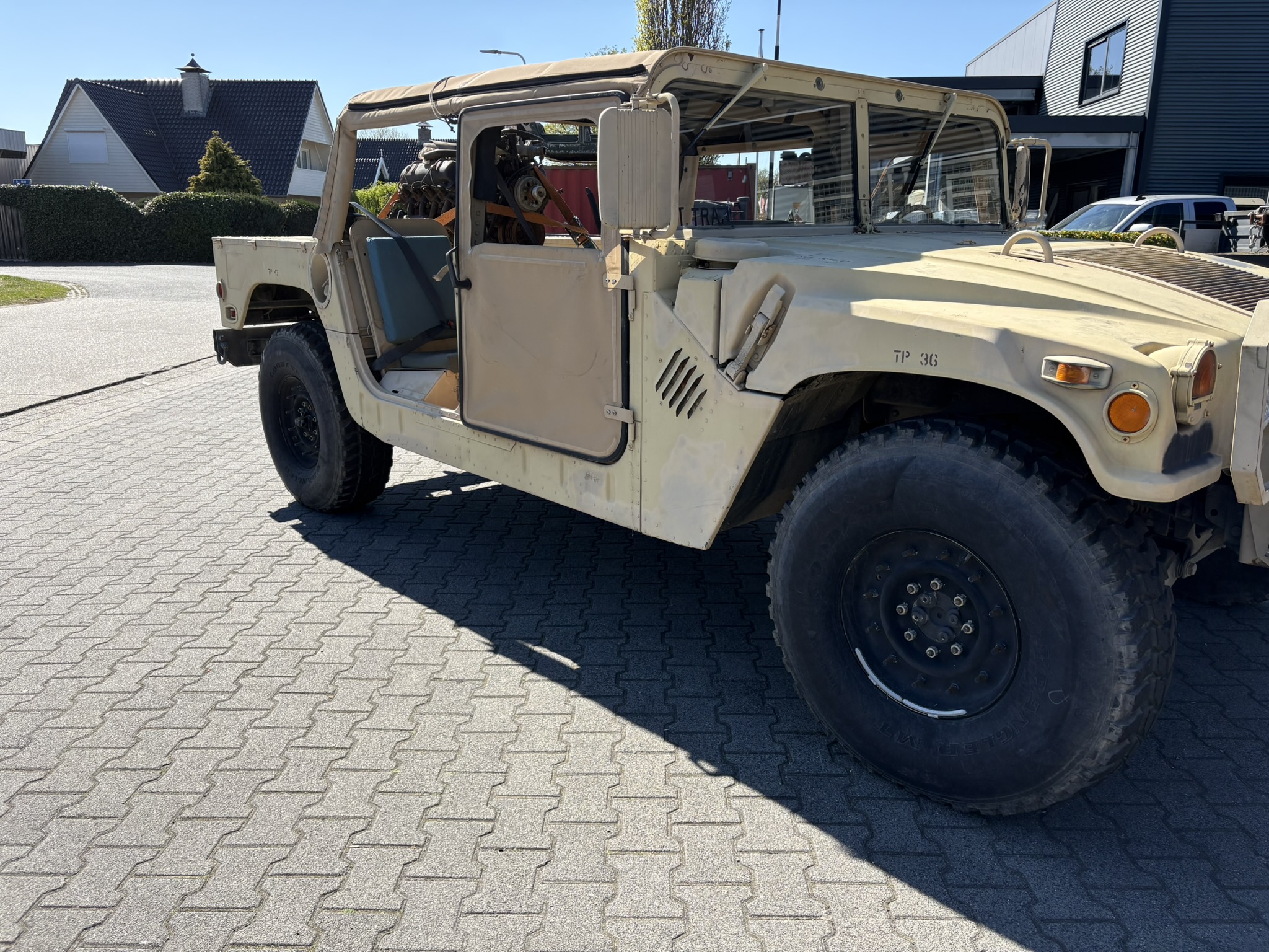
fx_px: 953
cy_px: 476
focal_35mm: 26
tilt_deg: -12.5
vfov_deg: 53.1
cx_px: 634
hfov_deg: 67.3
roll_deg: -0.5
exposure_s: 1/2538
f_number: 1.6
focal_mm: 5.96
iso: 64
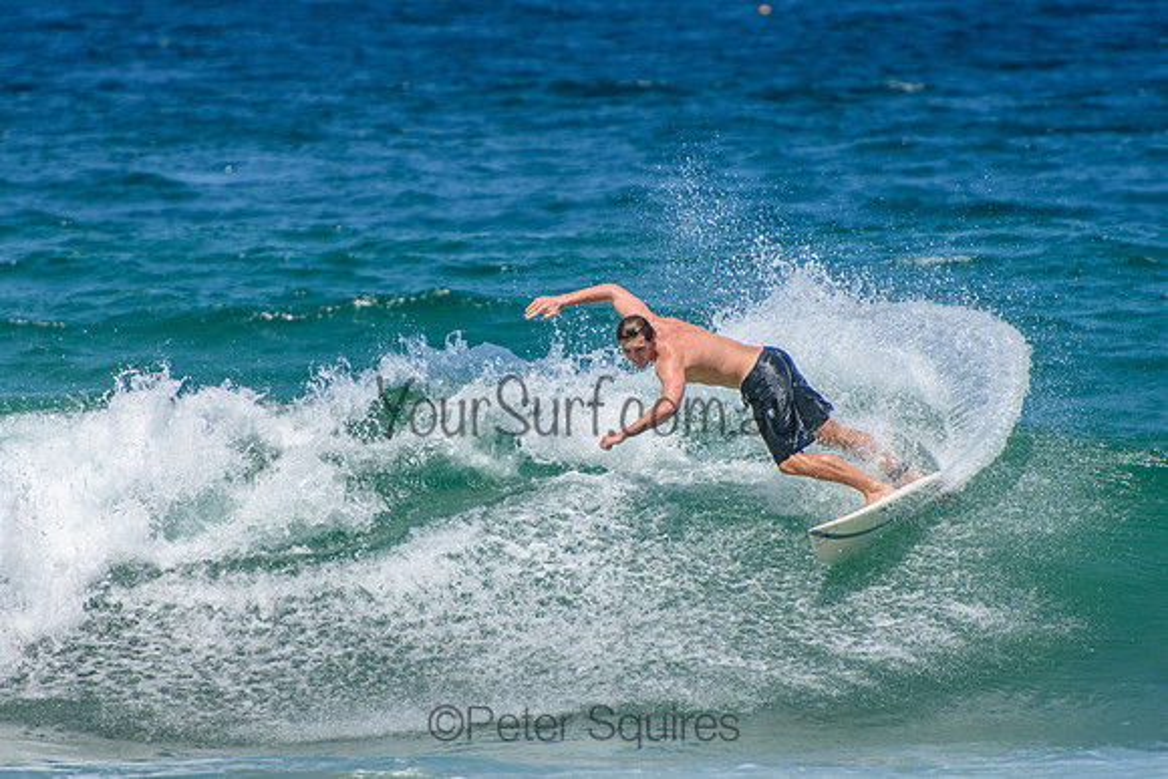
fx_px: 19470
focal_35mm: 600
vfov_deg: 2.3
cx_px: 584
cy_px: 390
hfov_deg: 3.4
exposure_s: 1/2000
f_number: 5.6
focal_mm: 400
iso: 280
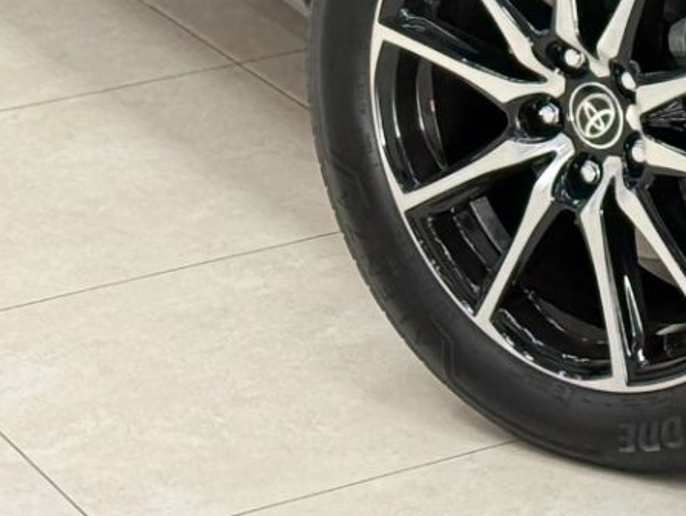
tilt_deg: -10.5
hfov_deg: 9.4
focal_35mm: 206
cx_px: 998
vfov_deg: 7.0
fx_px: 4086
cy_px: -468
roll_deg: +0.7
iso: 250
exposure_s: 1/60
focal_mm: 6.76
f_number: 1.78
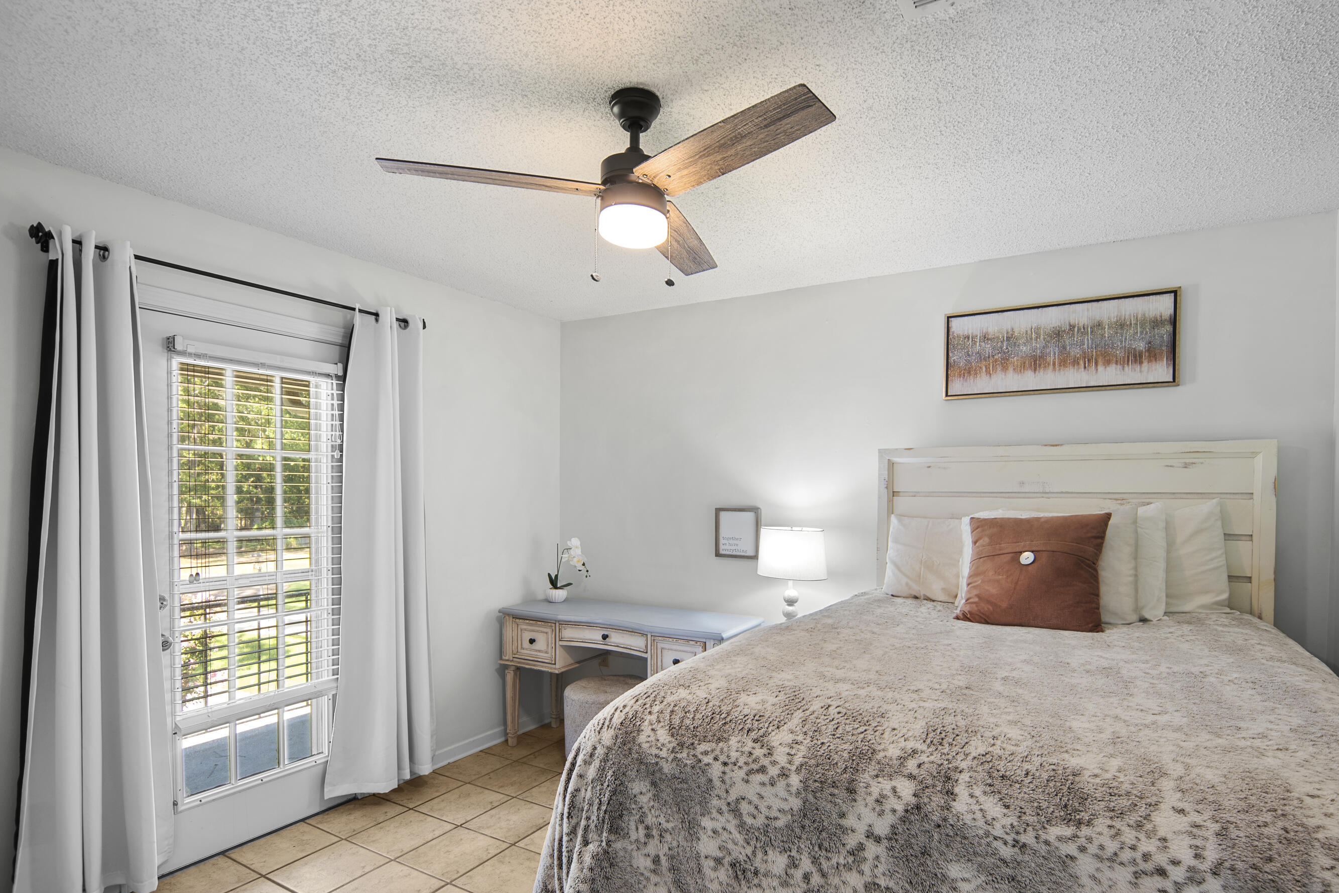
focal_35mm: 18
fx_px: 669
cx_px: 717
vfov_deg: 67.3
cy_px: 477
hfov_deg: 89.9
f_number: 8
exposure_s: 1
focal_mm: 16
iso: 100
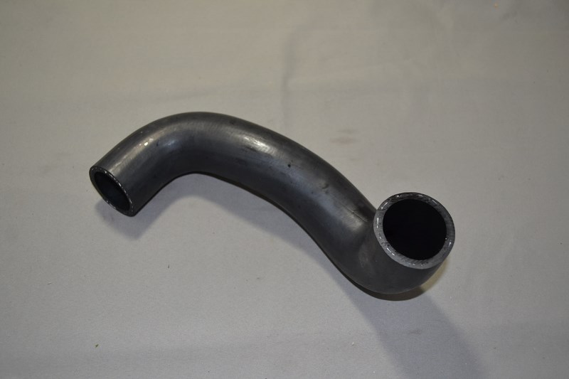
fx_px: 569
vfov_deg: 36.9
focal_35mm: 36
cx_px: 284
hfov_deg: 53.1
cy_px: 190
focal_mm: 24
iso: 450
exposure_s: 1/60
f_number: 4
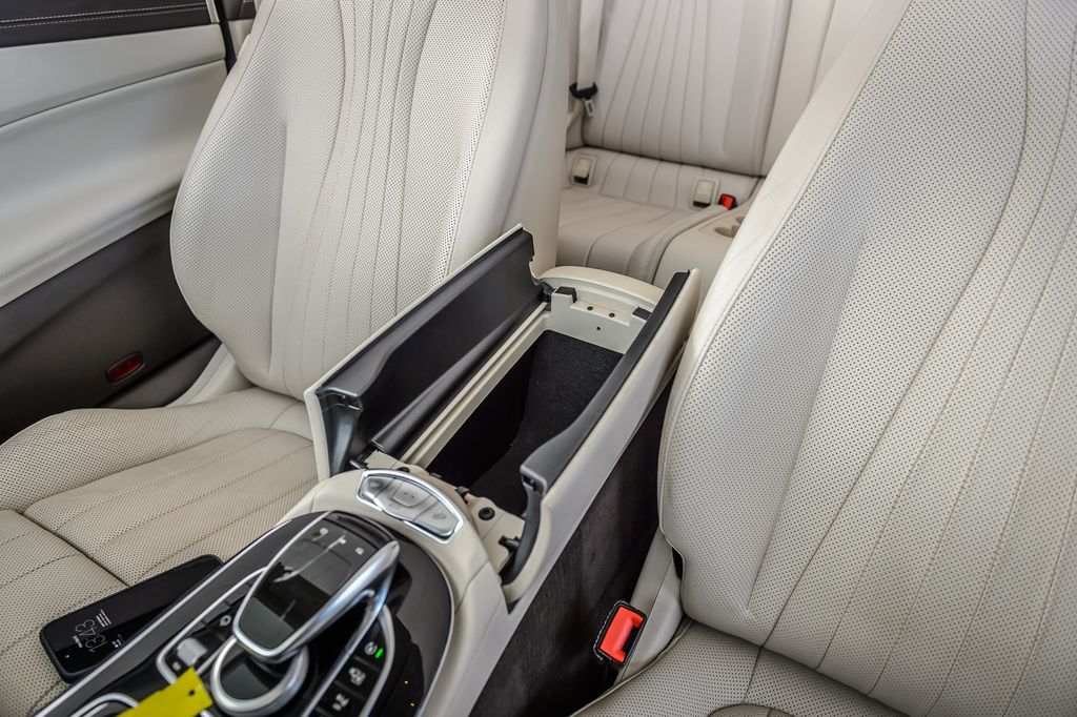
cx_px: 538
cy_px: 358
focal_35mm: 24
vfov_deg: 53.1
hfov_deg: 73.8
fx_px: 718
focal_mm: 24
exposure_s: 1/500
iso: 400
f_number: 4
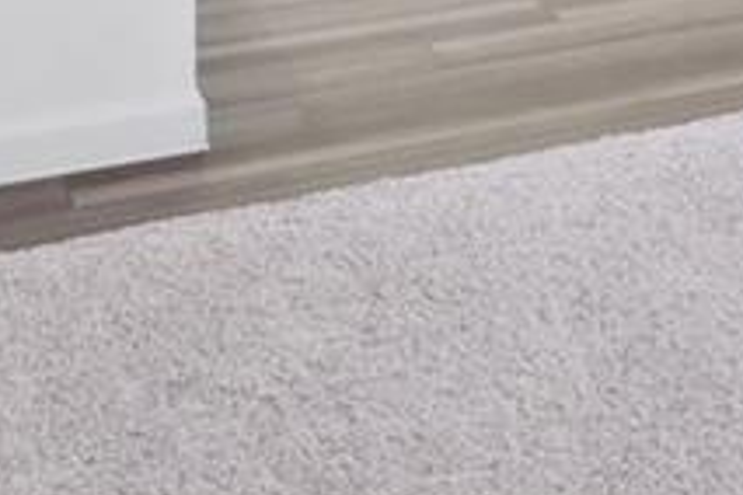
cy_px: -664
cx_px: 1298
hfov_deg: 16.6
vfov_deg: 11.1
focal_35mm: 105
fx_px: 2167
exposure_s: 1/50
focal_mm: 14
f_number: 8
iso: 160
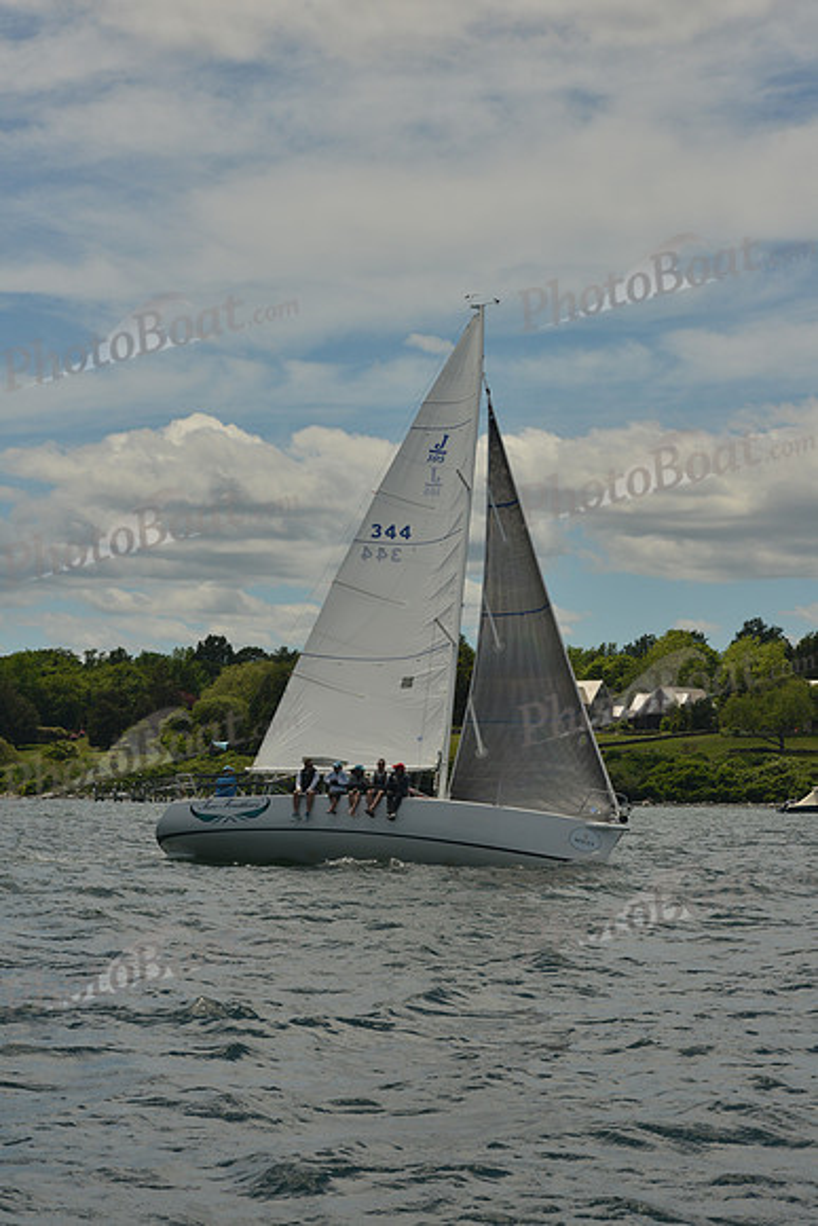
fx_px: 2384
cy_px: 613
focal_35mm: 70
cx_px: 409
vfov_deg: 28.8
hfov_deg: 19.5
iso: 400
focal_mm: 70
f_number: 10
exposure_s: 1/800
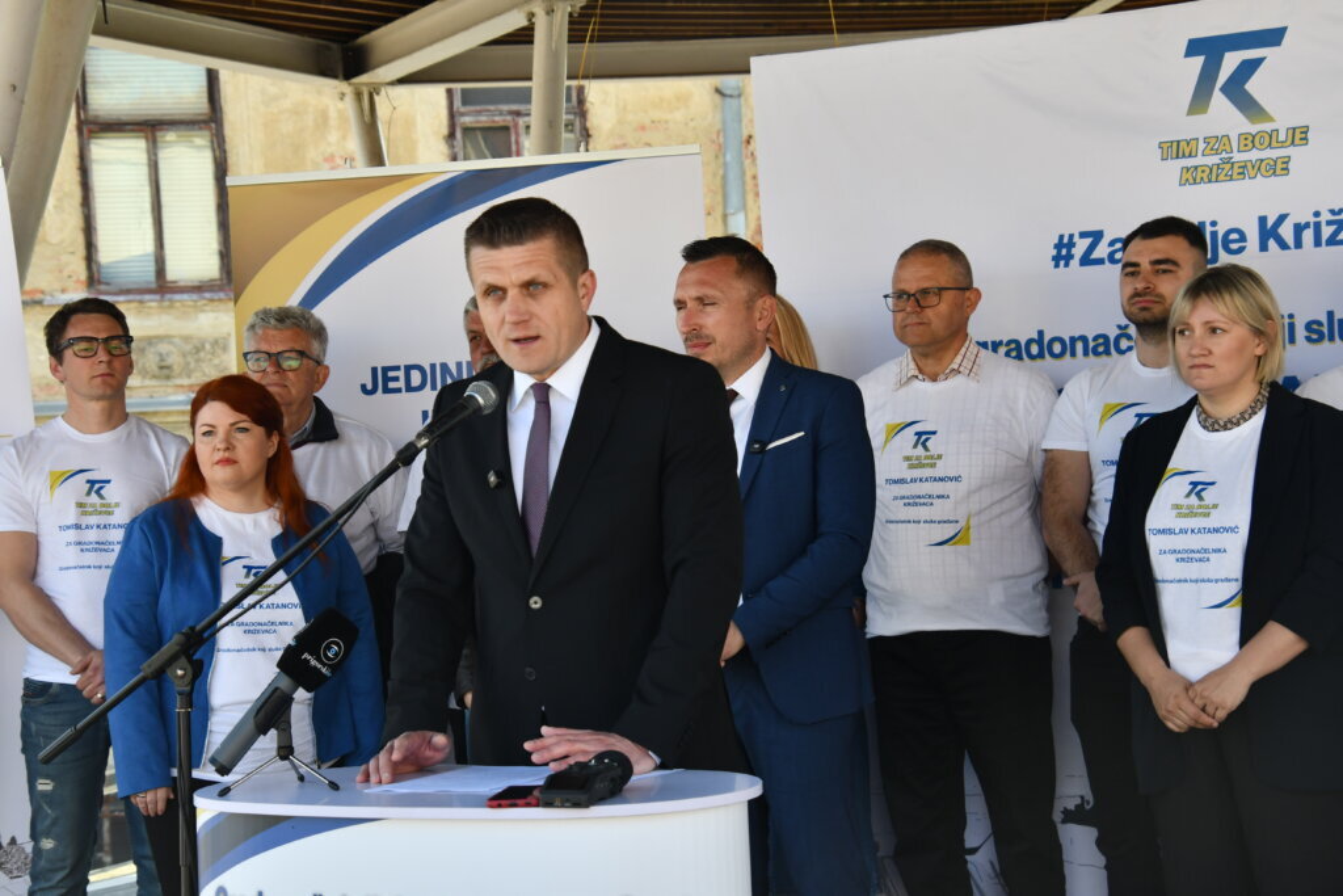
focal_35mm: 87
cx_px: 672
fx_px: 3246
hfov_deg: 23.4
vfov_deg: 15.7
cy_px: 448
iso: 320
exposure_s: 1/500
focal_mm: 58
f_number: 5.6
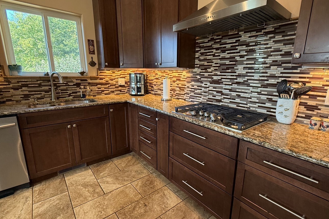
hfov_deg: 89.9
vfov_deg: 67.4
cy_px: 110
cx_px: 171
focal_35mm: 18
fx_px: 165
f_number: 2.2
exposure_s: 1/120
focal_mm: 2.22
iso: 160
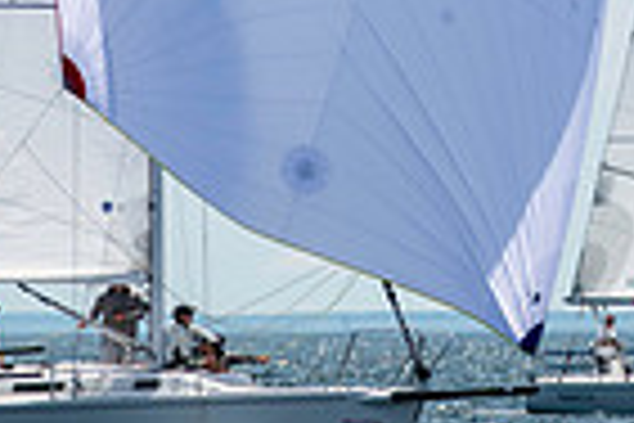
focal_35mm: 823
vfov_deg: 1.7
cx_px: 409
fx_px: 14493
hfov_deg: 2.5
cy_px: -119
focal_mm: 200
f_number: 5
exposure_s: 1/1600
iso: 160
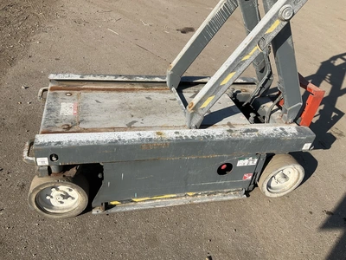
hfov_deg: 61.7
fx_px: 290
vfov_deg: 48.2
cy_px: 130
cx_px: 173
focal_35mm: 29
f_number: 1.8
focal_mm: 3
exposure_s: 1/1848
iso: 25
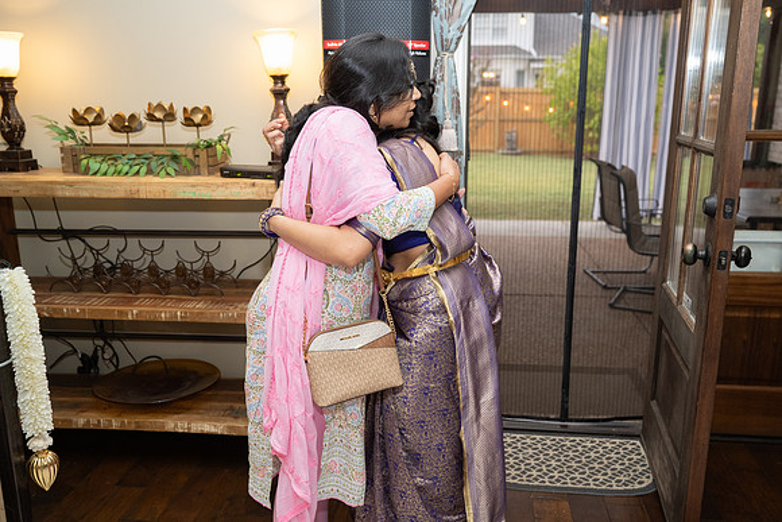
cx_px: 391
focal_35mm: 31
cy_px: 261
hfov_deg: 60.0
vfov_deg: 42.1
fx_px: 677
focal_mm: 30.5
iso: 800
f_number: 3.5
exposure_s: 1/160
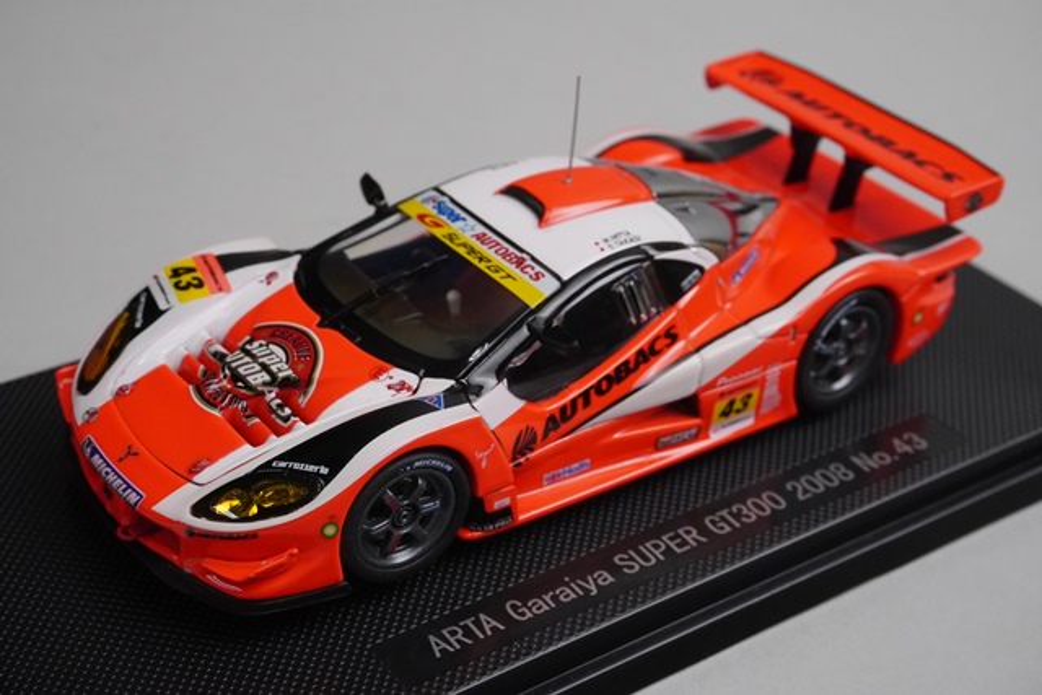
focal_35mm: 60
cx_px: 521
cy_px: 348
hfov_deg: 33.4
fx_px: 1737
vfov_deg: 22.6
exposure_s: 1/40
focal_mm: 40
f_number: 14
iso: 3200
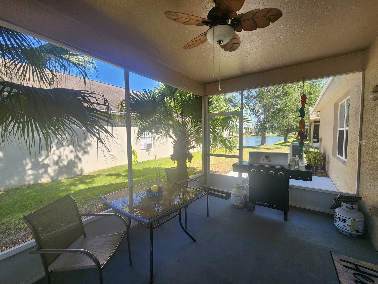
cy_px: 142
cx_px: 189
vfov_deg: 89.9
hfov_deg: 106.2
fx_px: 142
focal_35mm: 13
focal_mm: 2.2
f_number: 2.2
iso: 50
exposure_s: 1/156
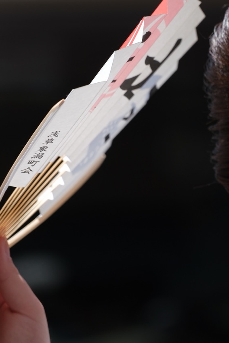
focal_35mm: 503
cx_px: 189
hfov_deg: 2.7
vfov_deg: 4.1
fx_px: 4797
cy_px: 172
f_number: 5.6
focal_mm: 222.5
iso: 160
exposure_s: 1/500
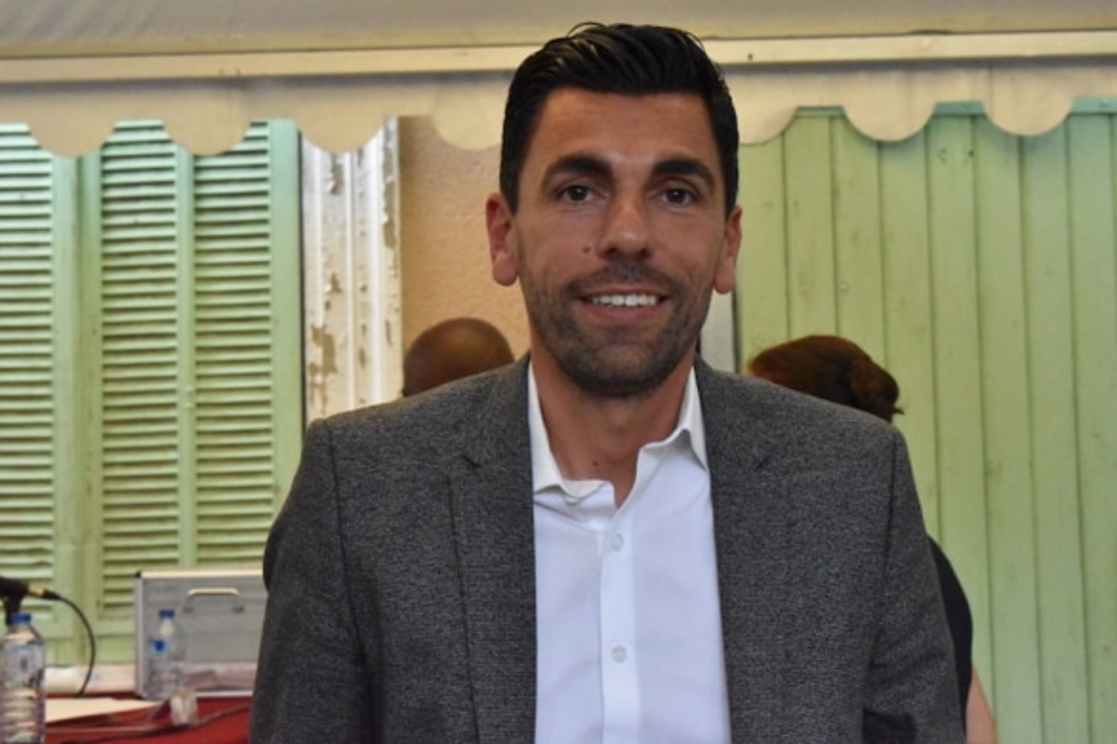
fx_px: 2621
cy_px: 366
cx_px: 562
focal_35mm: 85
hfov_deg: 24.1
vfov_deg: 16.1
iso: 12800
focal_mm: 55
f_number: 11
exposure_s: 1/500
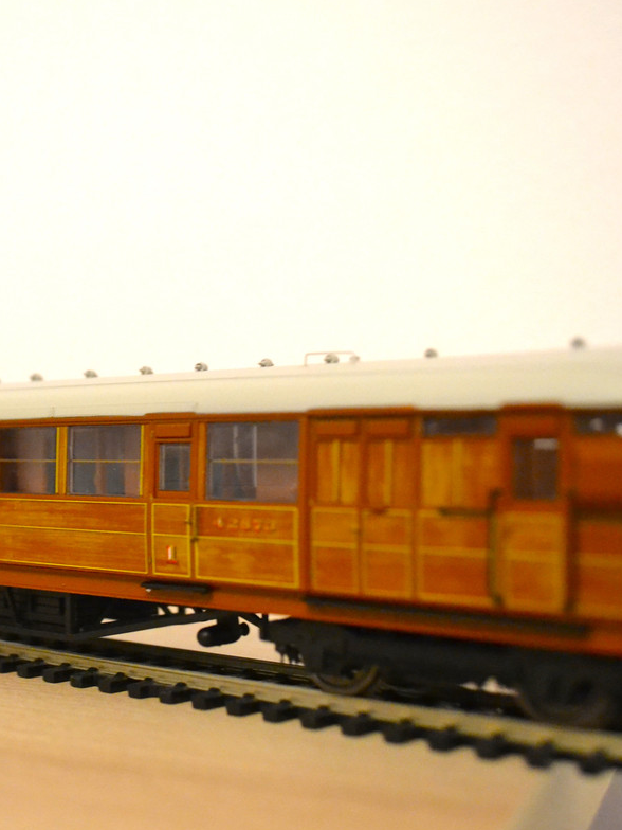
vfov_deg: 36.2
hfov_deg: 27.0
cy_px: 420
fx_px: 1270
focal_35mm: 53
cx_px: 134
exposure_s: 1/50
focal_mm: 24
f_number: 4
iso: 3200
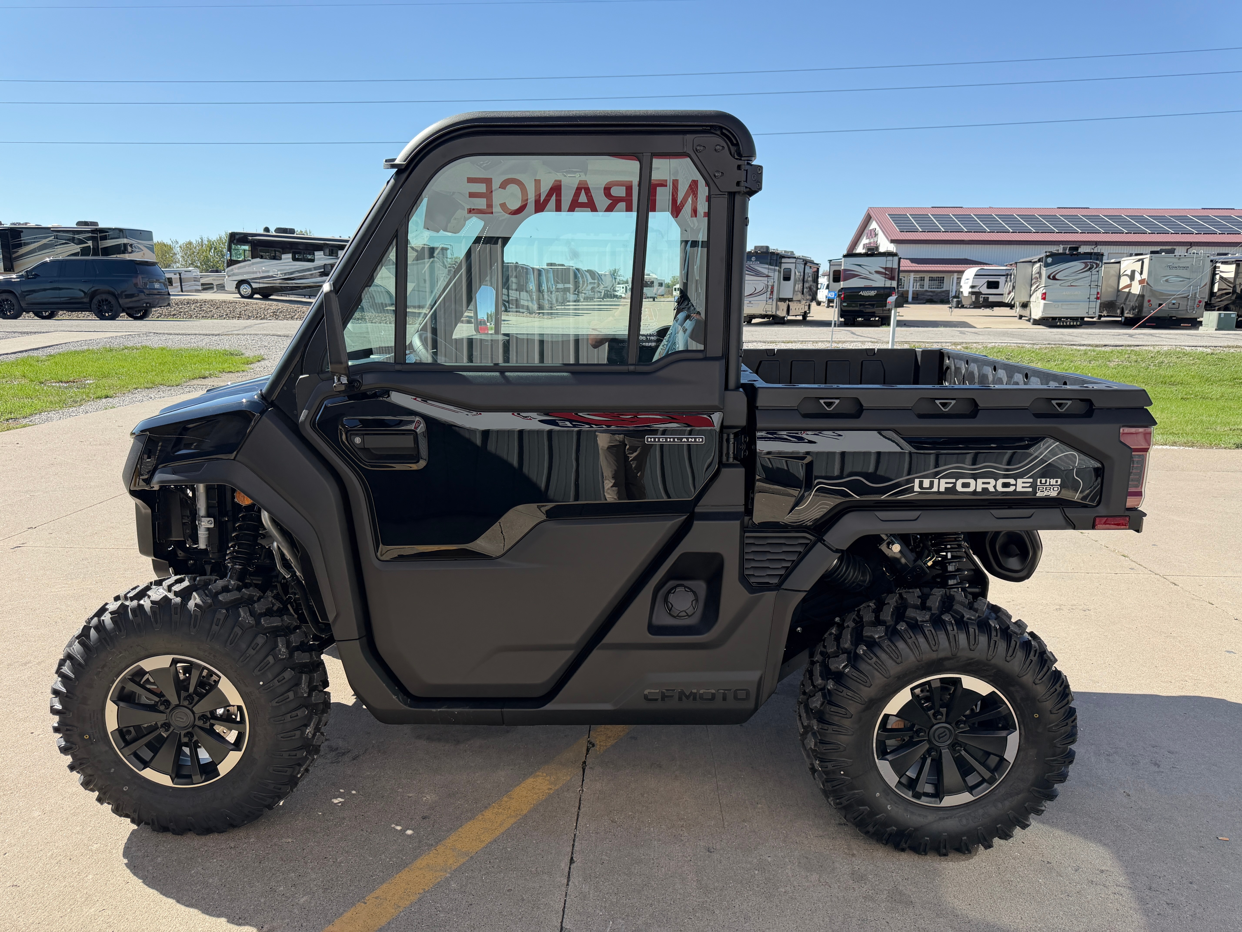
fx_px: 861
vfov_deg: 56.8
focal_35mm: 24
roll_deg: +0.6
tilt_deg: -10.6
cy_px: 466
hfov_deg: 71.6
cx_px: 621
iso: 100
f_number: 1.78
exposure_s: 1/2299
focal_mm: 6.76
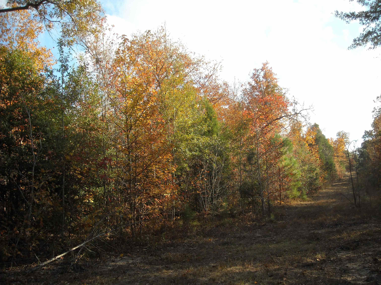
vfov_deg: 40.7
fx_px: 385
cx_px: 190
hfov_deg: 52.6
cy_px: 142
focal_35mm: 35
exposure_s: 1/384
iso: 64
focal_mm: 5.7
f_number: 2.8
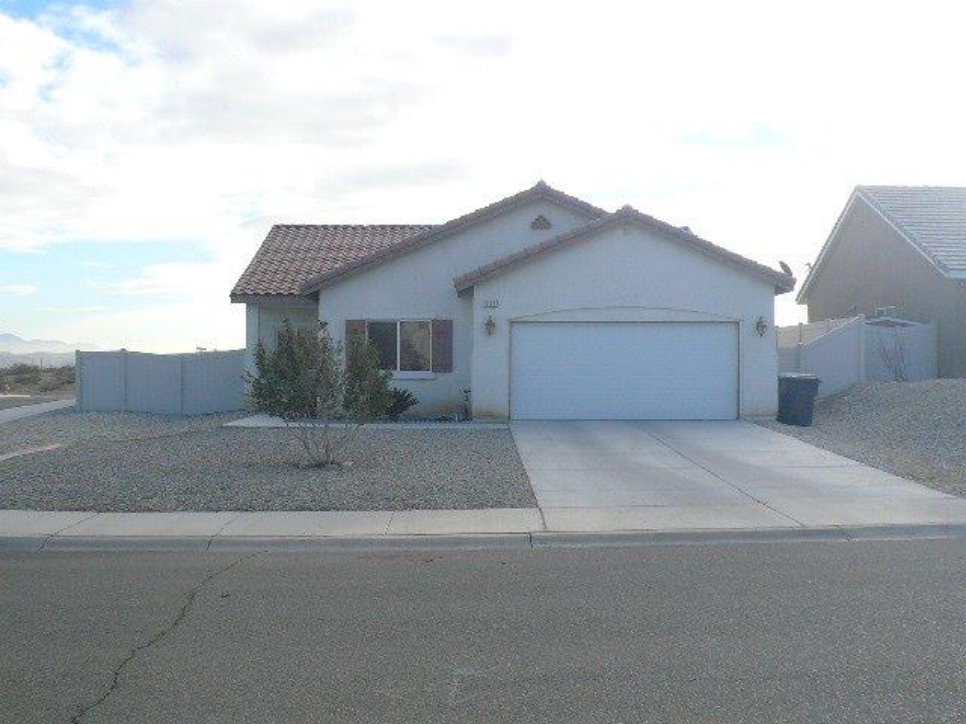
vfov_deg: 37.7
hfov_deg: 49.0
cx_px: 483
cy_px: 362
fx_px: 1060
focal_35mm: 38
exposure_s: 1/125
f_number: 8
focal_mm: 4.6
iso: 100
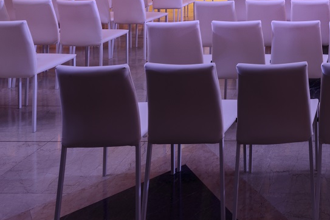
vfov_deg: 30.0
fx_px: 385
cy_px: 8
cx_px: 350
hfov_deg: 39.3
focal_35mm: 42
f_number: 16
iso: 100
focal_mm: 19
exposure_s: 6
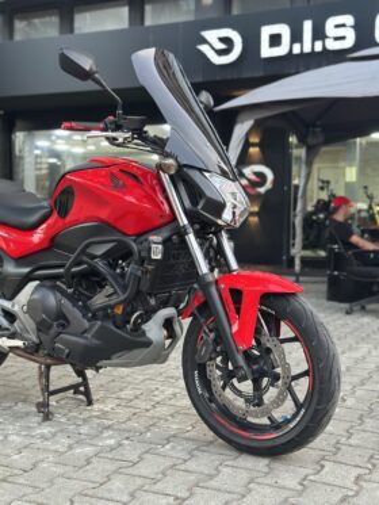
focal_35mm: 48
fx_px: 700
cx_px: 190
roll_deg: -0.5
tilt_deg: -1.5
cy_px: 252
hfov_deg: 30.3
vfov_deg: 39.6
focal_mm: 6.86
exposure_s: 1/60
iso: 125
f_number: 1.78
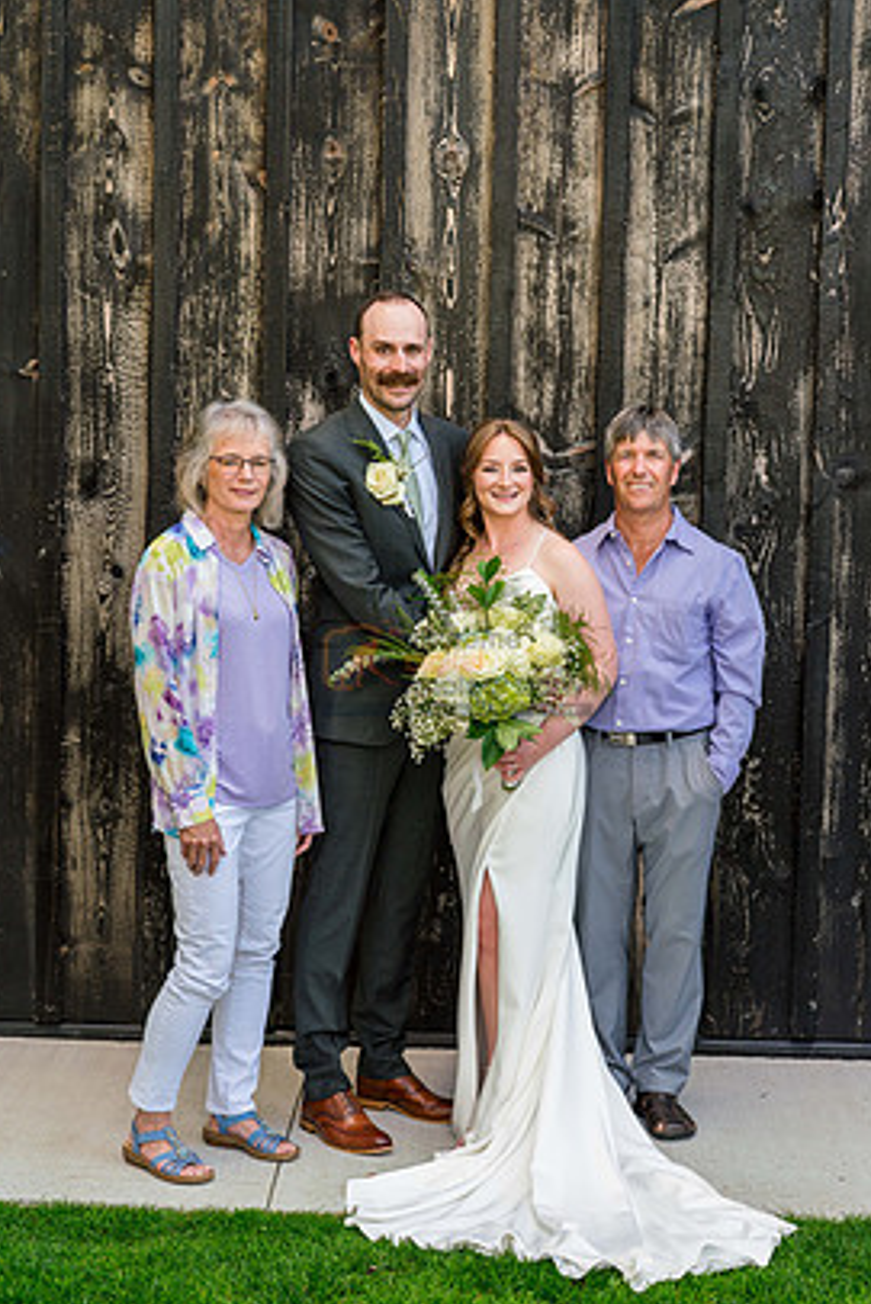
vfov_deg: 32.4
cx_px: 460
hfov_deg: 21.9
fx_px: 2248
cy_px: 668
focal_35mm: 62
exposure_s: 1/500
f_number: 3.5
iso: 400
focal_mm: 56
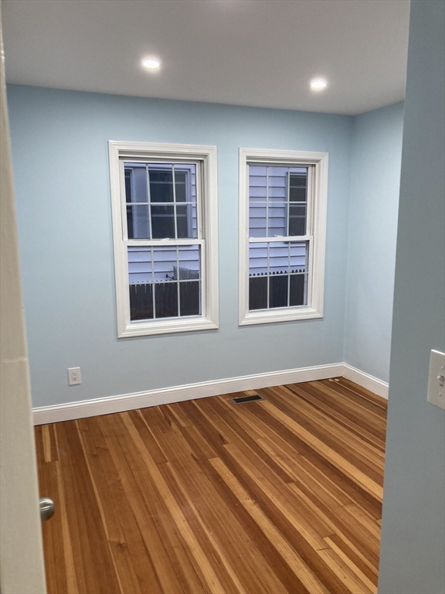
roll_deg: -0.5
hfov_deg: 49.7
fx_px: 480
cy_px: 297
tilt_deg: -7.8
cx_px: 222
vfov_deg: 63.4
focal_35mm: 28
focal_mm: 3.99
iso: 80
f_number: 1.8
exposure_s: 1/60
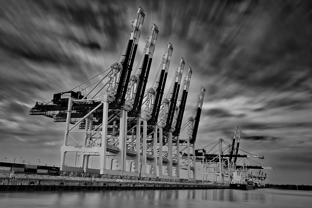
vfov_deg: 36.9
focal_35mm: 36
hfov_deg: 53.1
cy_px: 104
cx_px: 156
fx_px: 312
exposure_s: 66
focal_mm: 36
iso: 100
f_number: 11
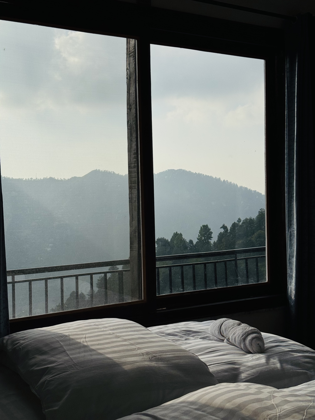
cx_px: 158
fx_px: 582
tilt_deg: -1.1
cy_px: 210
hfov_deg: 30.3
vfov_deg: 39.7
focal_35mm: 48
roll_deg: +0.6
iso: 64
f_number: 1.78
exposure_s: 1/15385
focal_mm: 6.76
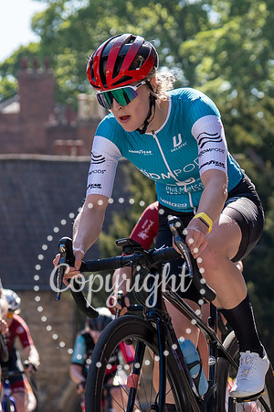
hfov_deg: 6.8
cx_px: 170
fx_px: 2299
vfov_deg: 10.2
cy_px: 250
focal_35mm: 201
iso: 100
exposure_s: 1/1000
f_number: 3.5
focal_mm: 70
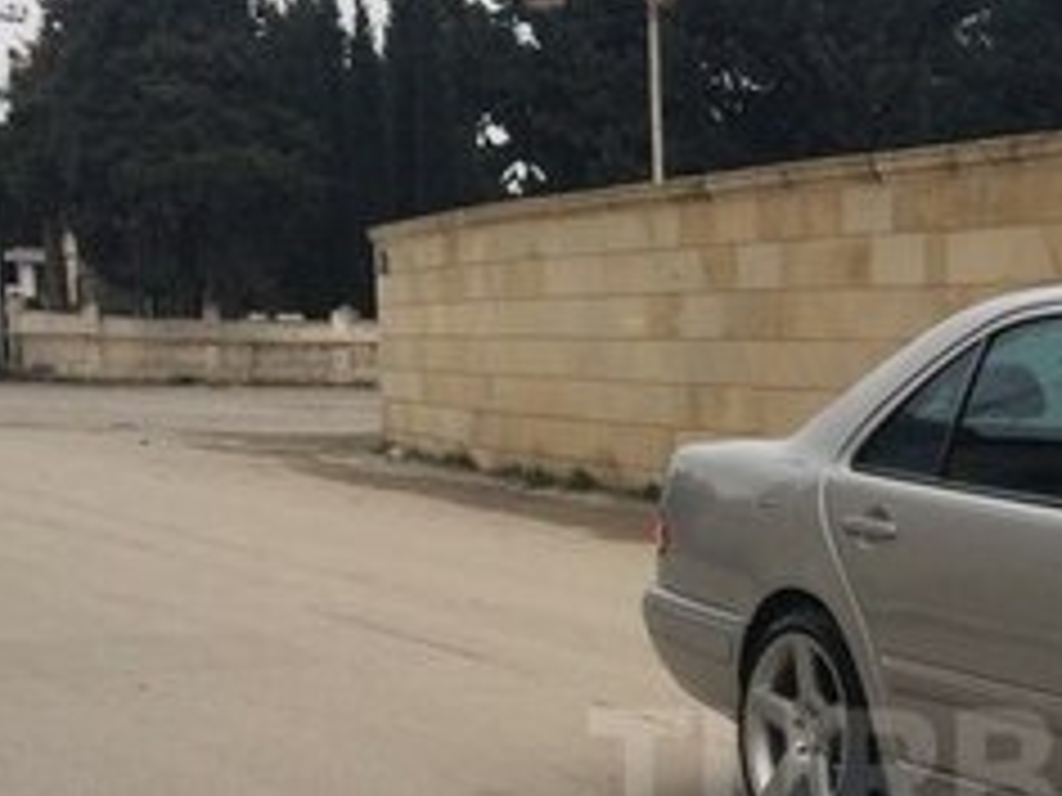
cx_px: 1048
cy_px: 776
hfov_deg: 23.2
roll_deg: +0.1
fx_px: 2485
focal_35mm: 81
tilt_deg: -9.6
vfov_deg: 17.8
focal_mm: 4.15
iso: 64
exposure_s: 1/100
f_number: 2.2
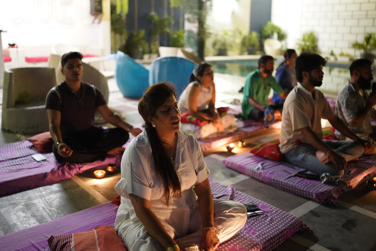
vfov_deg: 37.9
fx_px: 366
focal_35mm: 35
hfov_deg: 54.4
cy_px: 126
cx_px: 188
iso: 8000
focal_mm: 35
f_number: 1.4
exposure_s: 1/100
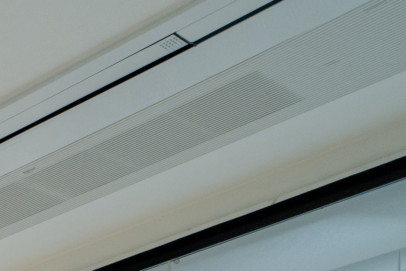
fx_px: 1026
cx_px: -559
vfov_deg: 11.5
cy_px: 711
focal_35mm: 91
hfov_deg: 14.7
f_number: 9
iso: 125
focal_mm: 14
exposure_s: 1/6
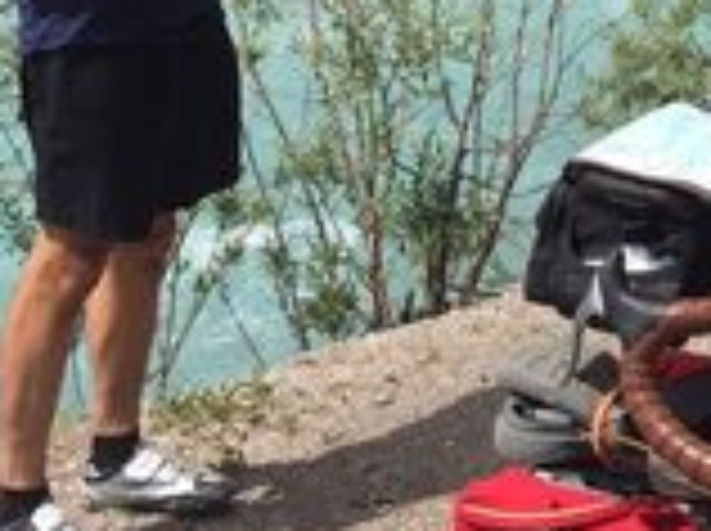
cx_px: 729
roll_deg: -0.6
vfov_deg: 15.3
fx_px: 1887
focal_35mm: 92
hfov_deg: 20.6
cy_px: -151
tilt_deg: -8.3
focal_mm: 4.15
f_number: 2.2
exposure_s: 1/1522
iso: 32
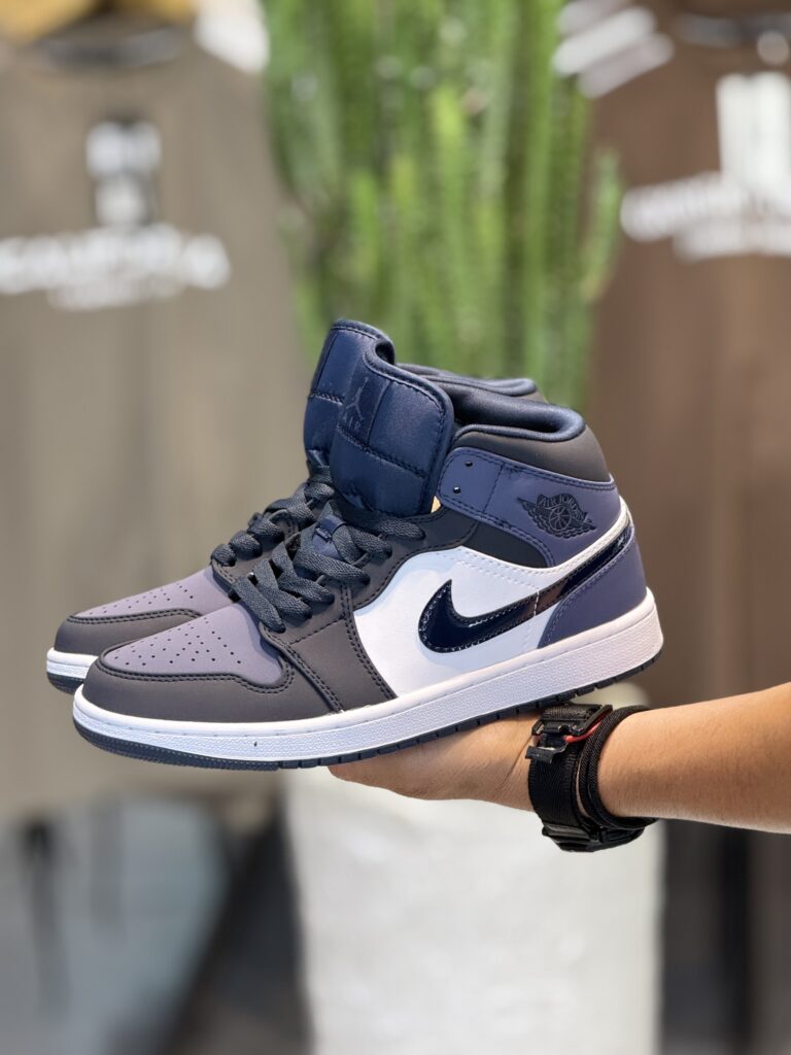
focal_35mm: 120
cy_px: 528
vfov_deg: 16.4
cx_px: 396
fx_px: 3656
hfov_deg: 12.3
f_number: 2.8
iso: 160
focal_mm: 15.66
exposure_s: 1/100
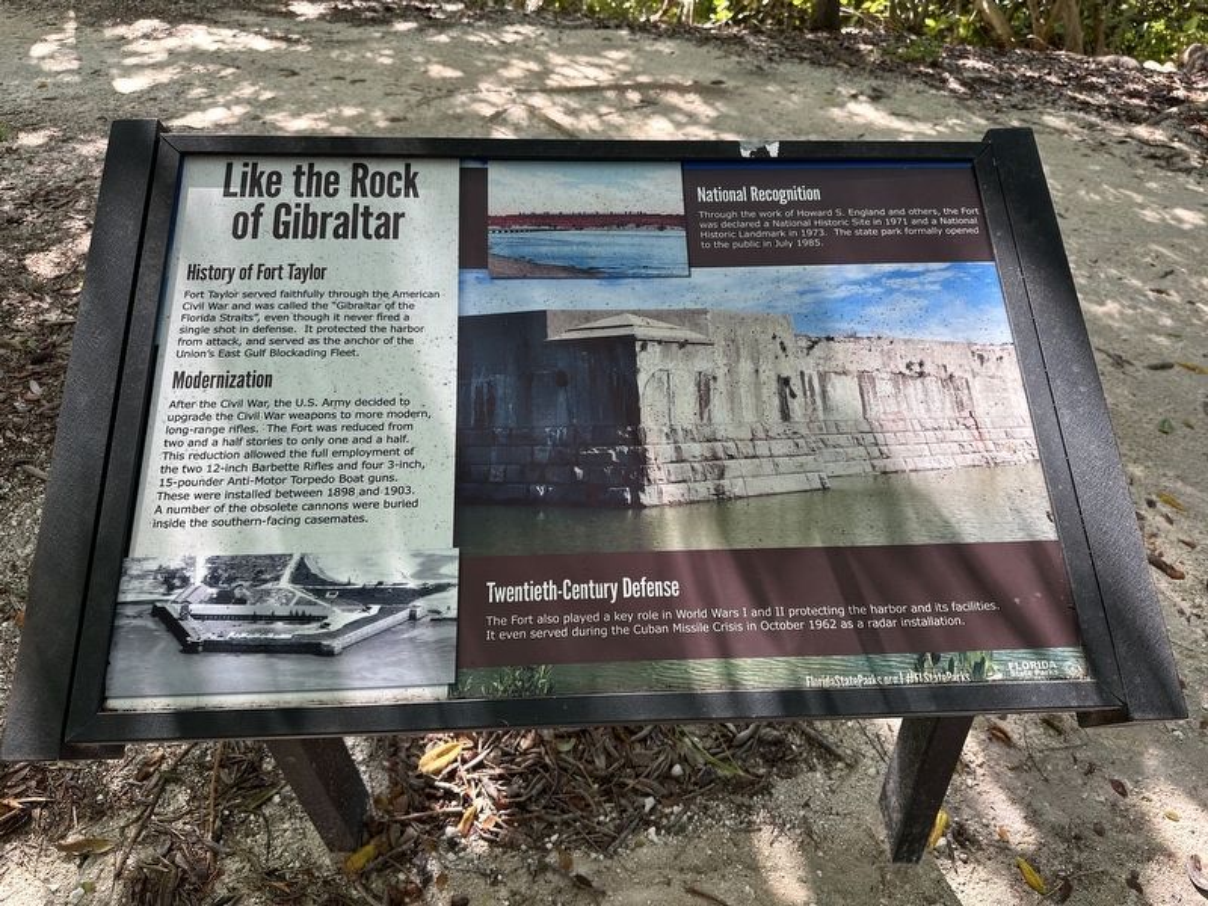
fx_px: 838
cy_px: 453
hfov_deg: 71.6
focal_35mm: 24
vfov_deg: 56.8
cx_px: 604
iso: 64
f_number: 1.78
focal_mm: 6.86
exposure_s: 1/170
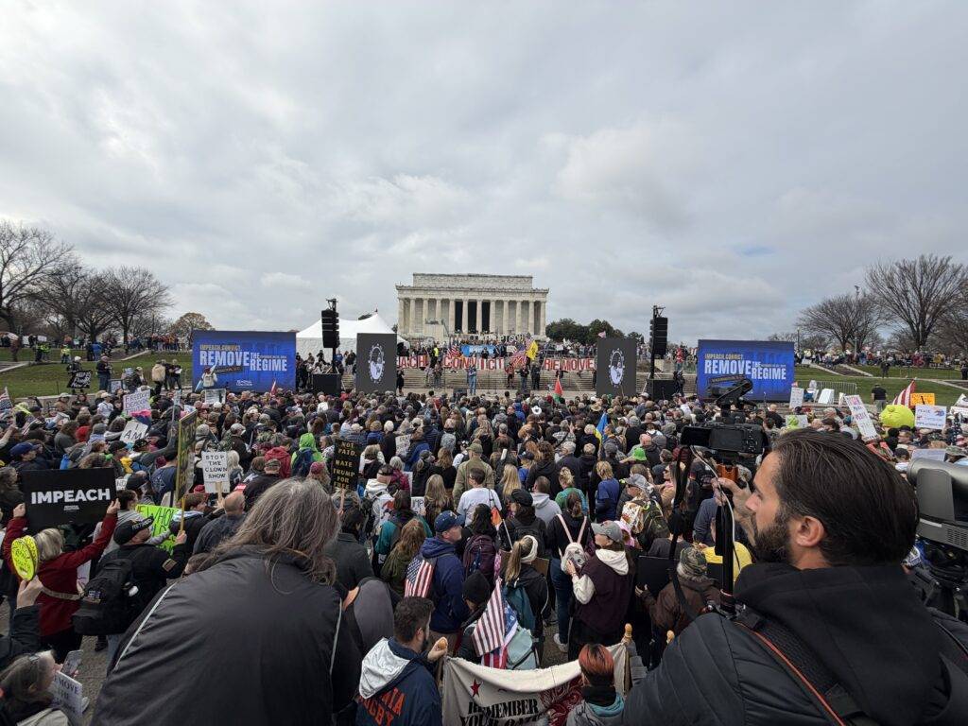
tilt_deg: +0.5
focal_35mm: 14
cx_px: 484
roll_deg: -0.9
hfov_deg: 102.1
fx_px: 391
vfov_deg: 85.7
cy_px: 363
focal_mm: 2.22
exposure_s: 1/1050
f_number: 2.2
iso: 20
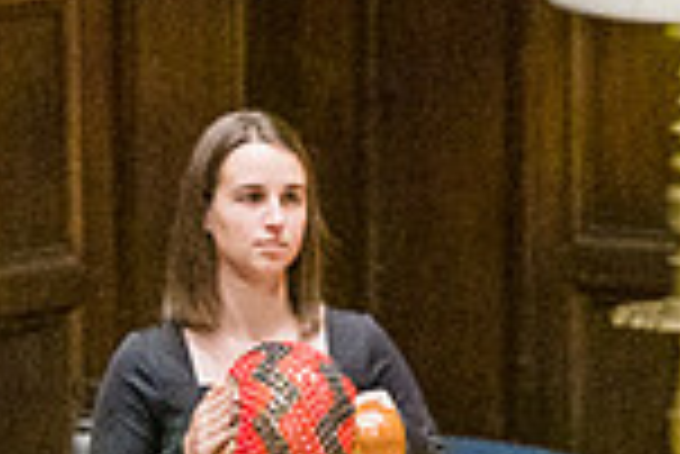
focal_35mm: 634
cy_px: 766
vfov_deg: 2.2
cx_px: 306
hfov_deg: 3.2
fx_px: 11987
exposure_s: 1/1600
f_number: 3.2
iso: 6400
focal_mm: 110
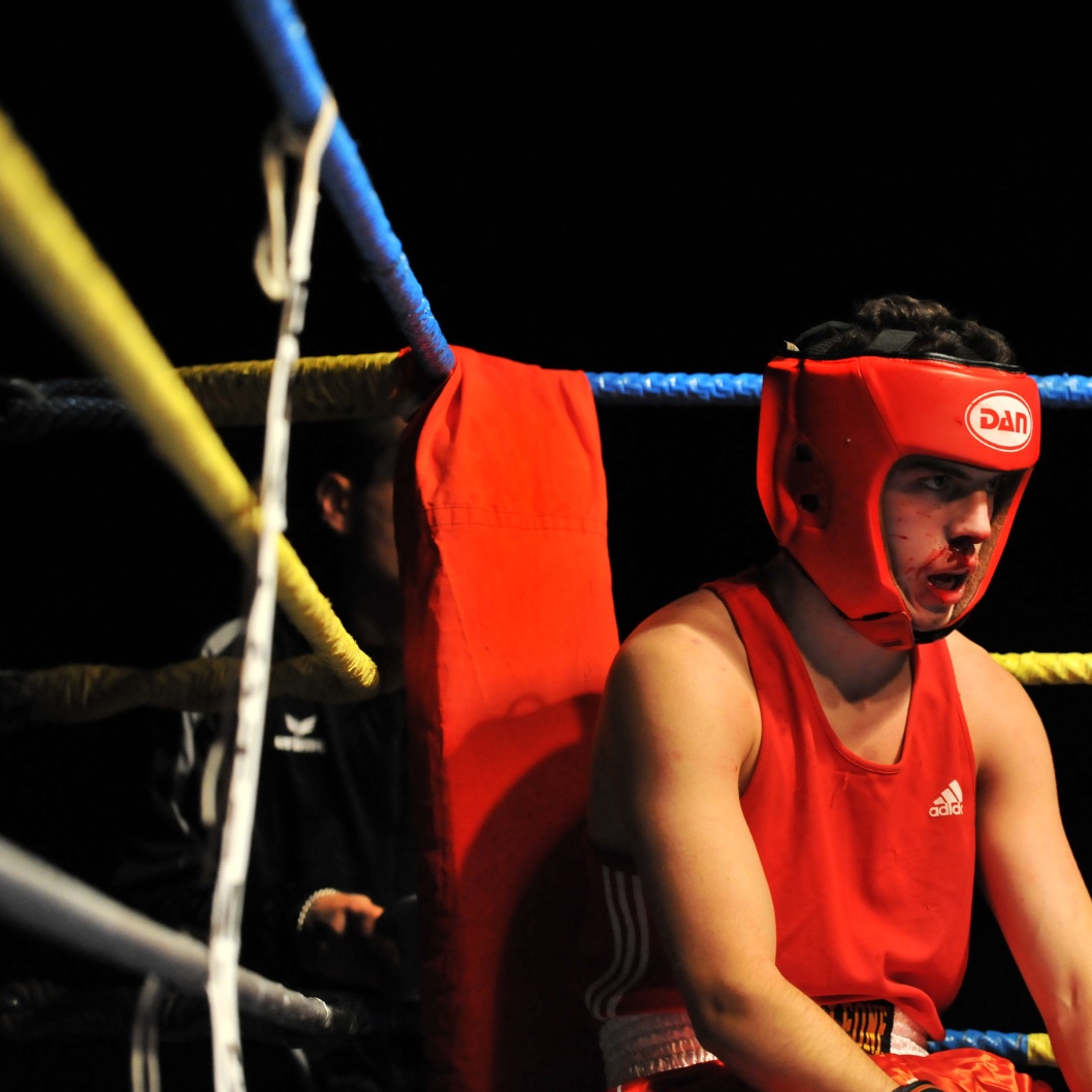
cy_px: 546
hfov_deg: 11.7
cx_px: 670
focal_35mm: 149
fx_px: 5318
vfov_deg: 11.7
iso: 3200
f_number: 2.8
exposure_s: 1/320
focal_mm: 116
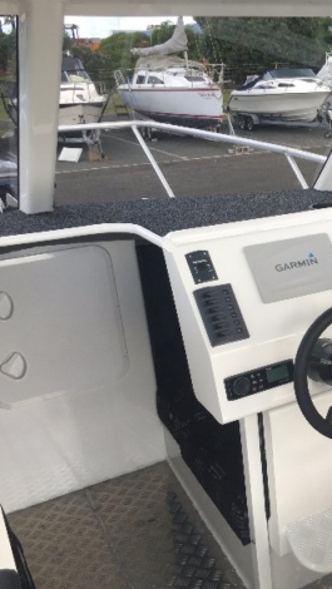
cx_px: 377
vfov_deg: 47.3
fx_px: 672
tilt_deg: -17.8
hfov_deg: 25.5
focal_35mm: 43
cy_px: 300
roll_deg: +1.5
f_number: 2.2
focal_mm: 4.15
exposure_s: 1/104
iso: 25
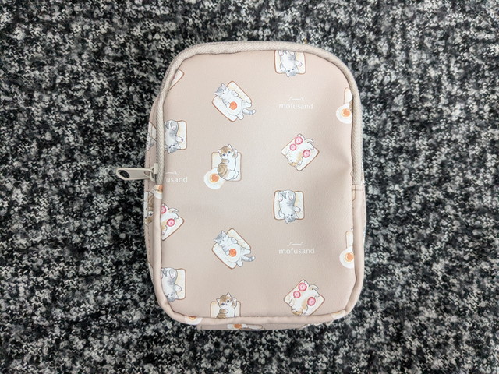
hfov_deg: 65.3
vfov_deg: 51.4
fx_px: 389
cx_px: 250
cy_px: 187
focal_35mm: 27
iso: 1018
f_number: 1.73
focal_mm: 4.38
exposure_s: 1/100
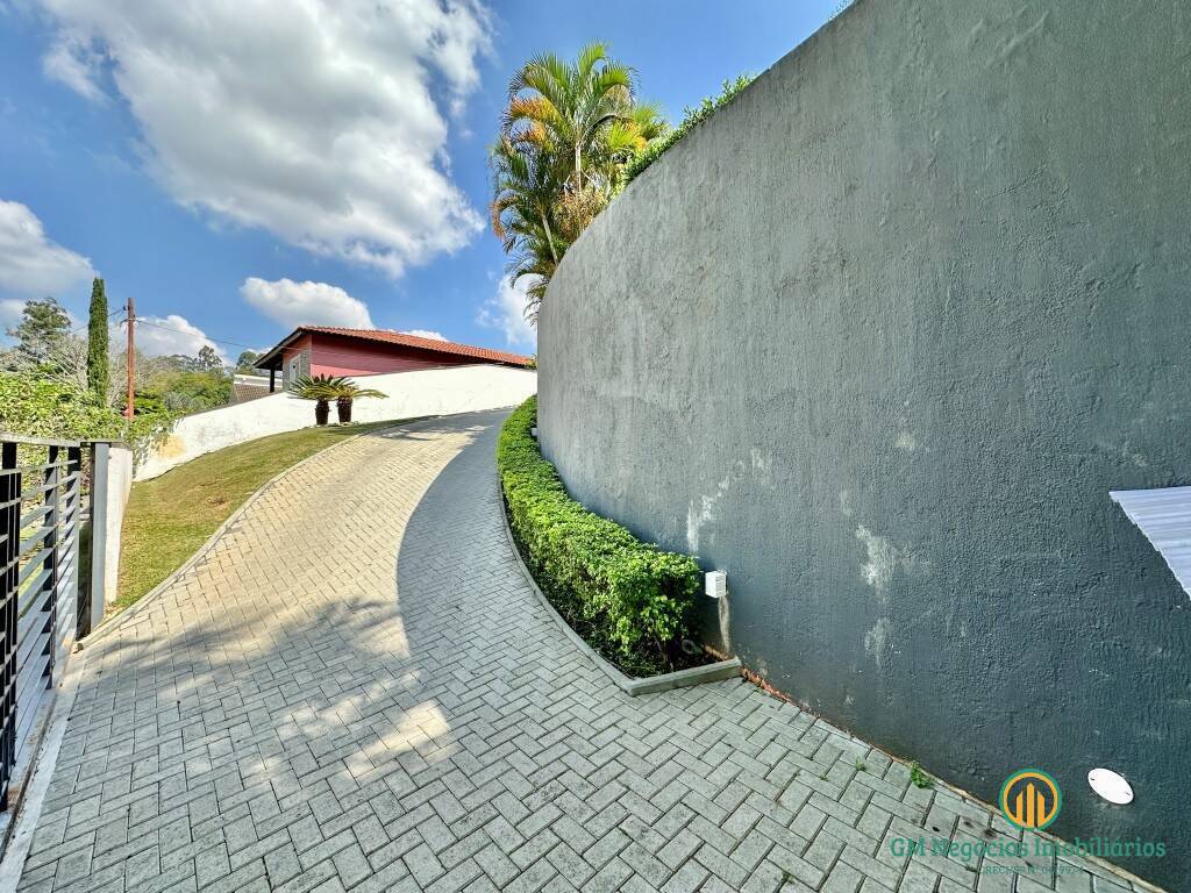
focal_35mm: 14
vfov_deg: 85.7
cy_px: 446
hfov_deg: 102.1
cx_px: 596
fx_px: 482
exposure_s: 1/1072
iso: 50
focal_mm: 2.22
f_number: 2.2
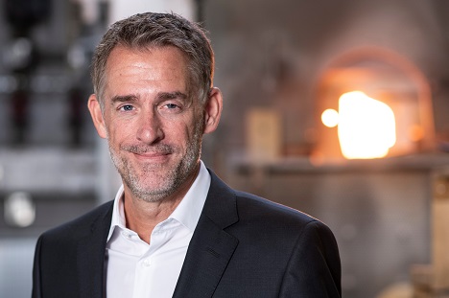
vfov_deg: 16.0
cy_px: 149
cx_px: 224
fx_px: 1059
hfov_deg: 23.9
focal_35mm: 85
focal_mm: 85
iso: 400
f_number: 3.2
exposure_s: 1/160
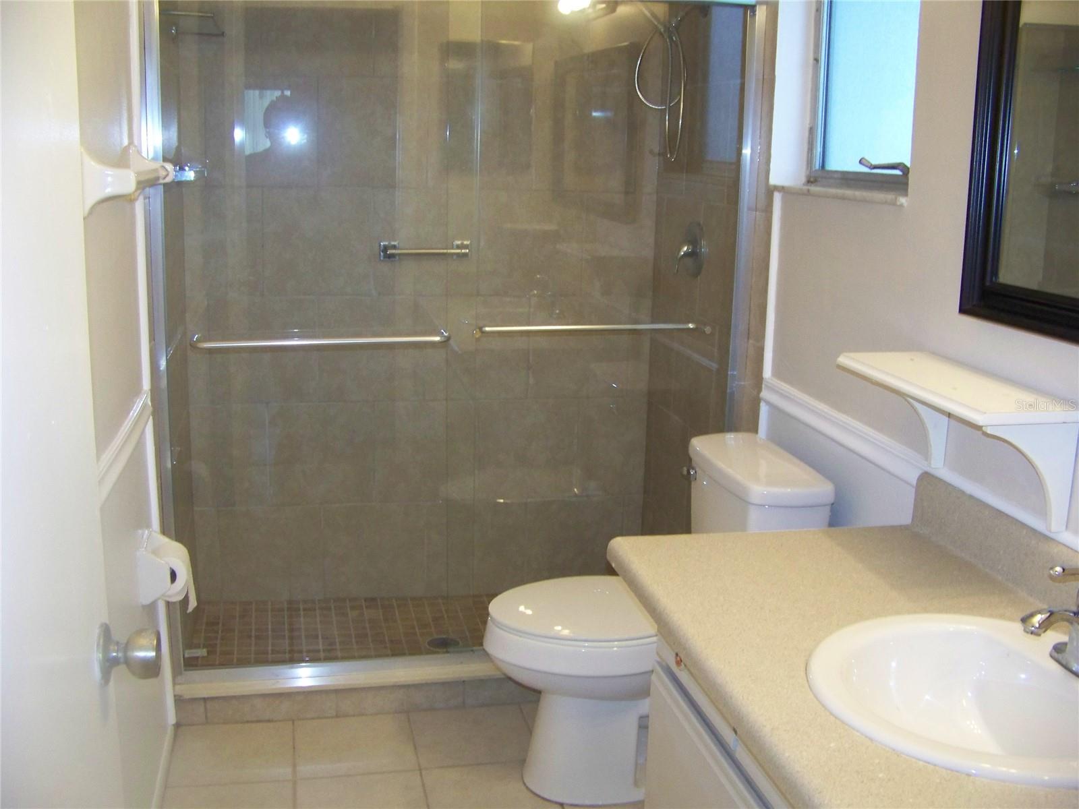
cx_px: 540
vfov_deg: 39.7
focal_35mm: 36
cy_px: 404
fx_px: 1122
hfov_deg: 51.4
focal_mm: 5.85
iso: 200
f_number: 2.8
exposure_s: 1/30
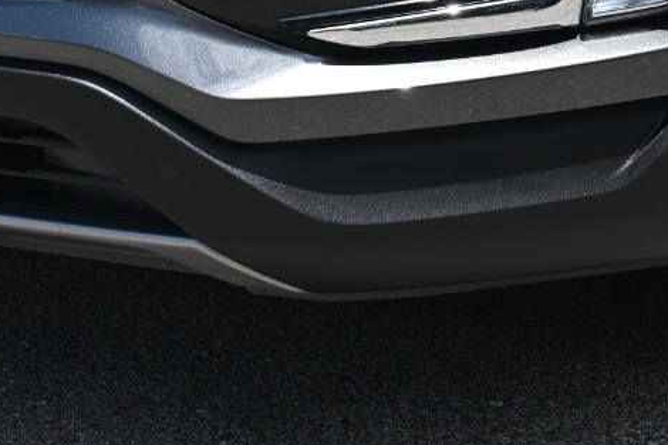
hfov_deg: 14.0
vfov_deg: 9.0
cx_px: 412
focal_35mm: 147
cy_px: -311
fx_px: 2727
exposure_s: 1/320
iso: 100
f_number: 6.3
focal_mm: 36
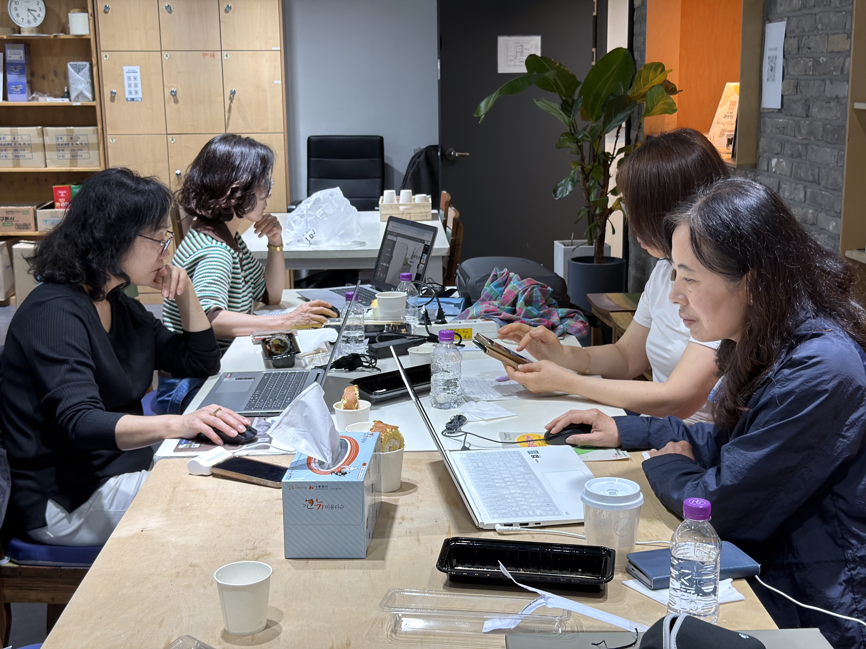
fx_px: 1201
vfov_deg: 30.3
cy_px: 324
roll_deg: +0.8
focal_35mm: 48
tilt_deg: -11.3
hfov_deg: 39.7
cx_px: 433
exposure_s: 1/60
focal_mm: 6.76
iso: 80
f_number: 1.78
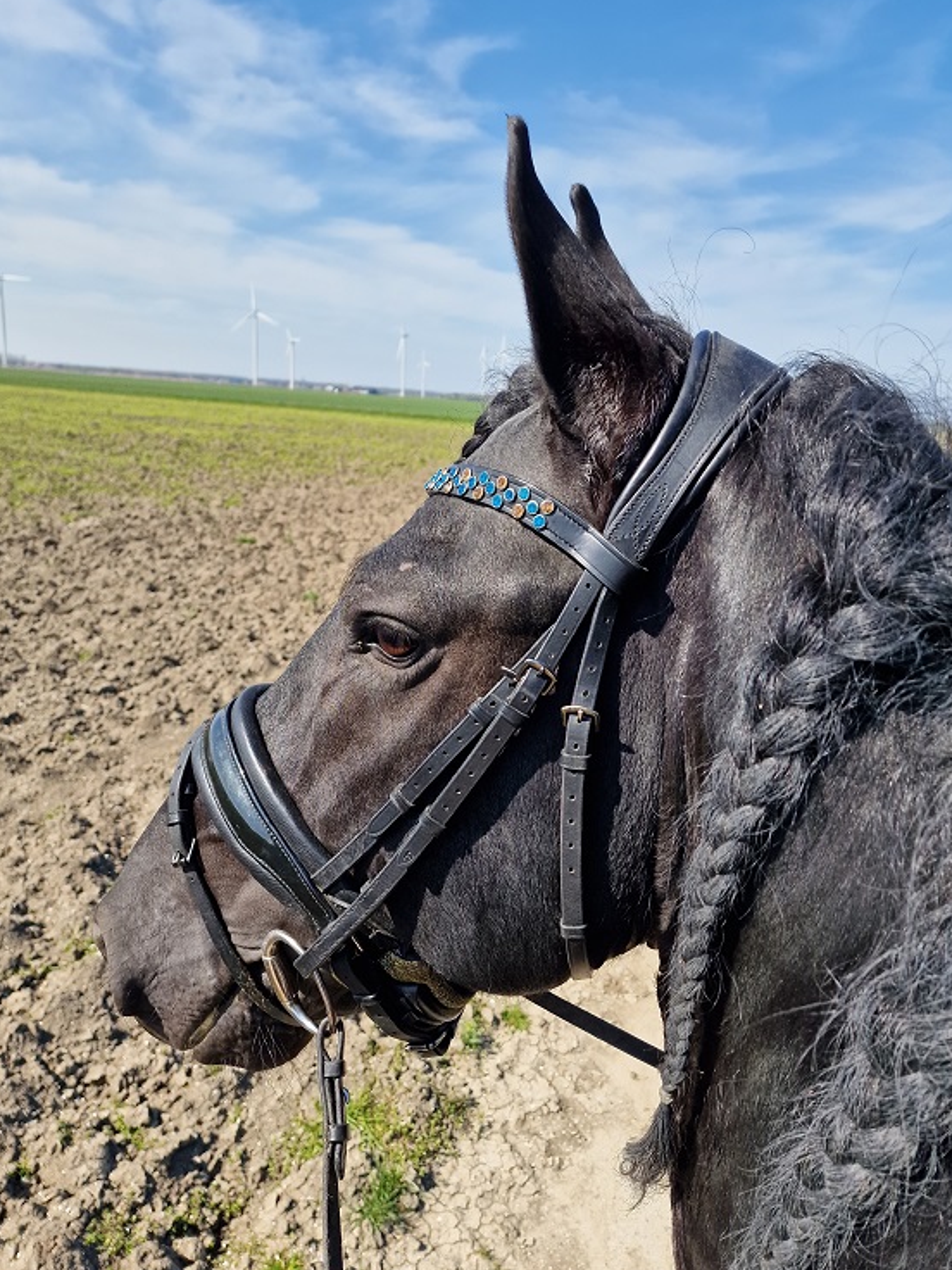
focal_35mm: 25
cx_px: 486
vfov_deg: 69.4
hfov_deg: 54.9
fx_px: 917
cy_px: 626
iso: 50
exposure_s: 1/1060
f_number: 1.8
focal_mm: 6.4
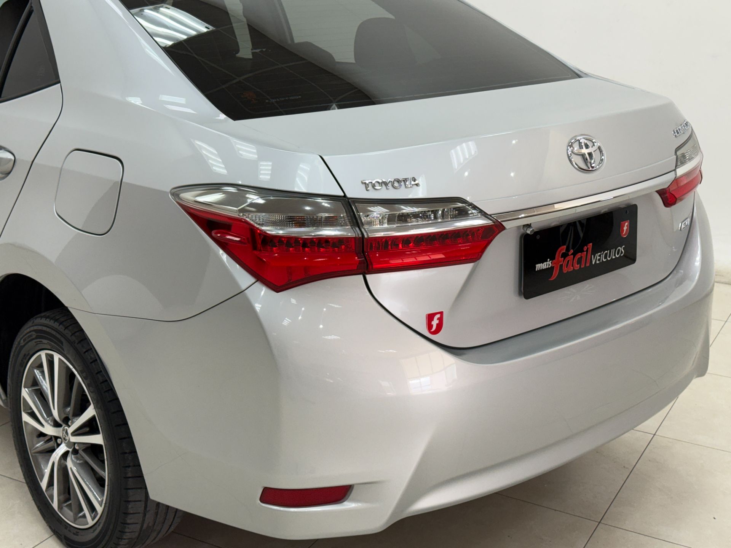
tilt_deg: -17.2
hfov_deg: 39.7
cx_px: 366
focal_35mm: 48
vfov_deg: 30.3
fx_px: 1014
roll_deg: -0.4
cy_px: 274
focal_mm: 6.76
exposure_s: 1/120
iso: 64
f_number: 1.78
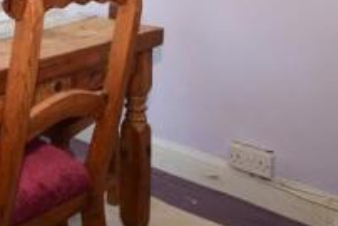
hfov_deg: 29.6
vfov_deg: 22.4
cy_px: -73
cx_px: -104
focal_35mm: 54
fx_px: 504
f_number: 20
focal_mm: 11
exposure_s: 1/1.6
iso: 320
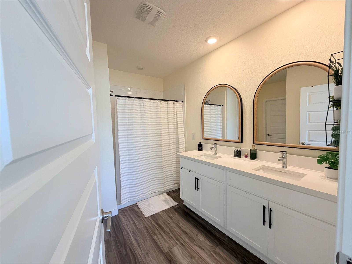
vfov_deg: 85.7
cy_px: 132
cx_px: 176
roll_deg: +1.7
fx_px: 142
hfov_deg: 102.1
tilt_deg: -3.9
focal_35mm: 14
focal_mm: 2.22
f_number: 2.2
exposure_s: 1/120
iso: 200
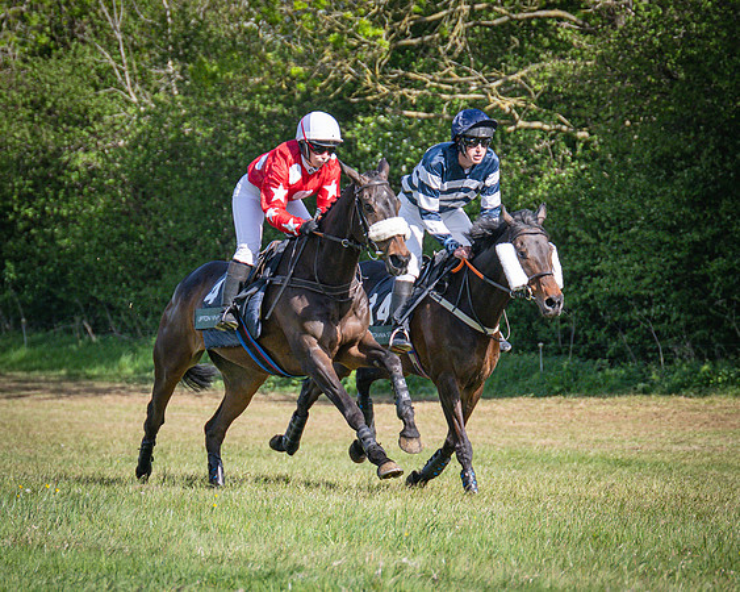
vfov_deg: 5.0
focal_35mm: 307
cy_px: 343
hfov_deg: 6.3
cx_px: 236
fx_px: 6714
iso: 400
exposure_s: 1/2000
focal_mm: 110
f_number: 4
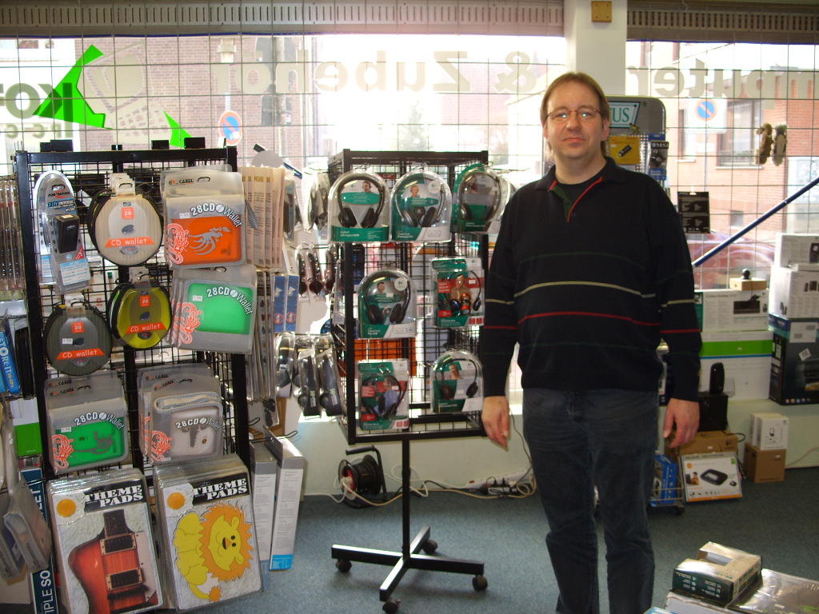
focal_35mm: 38
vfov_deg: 37.7
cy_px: 307
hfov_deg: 49.0
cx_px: 410
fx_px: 899
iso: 50
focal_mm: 7.8
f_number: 2.8
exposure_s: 1/30
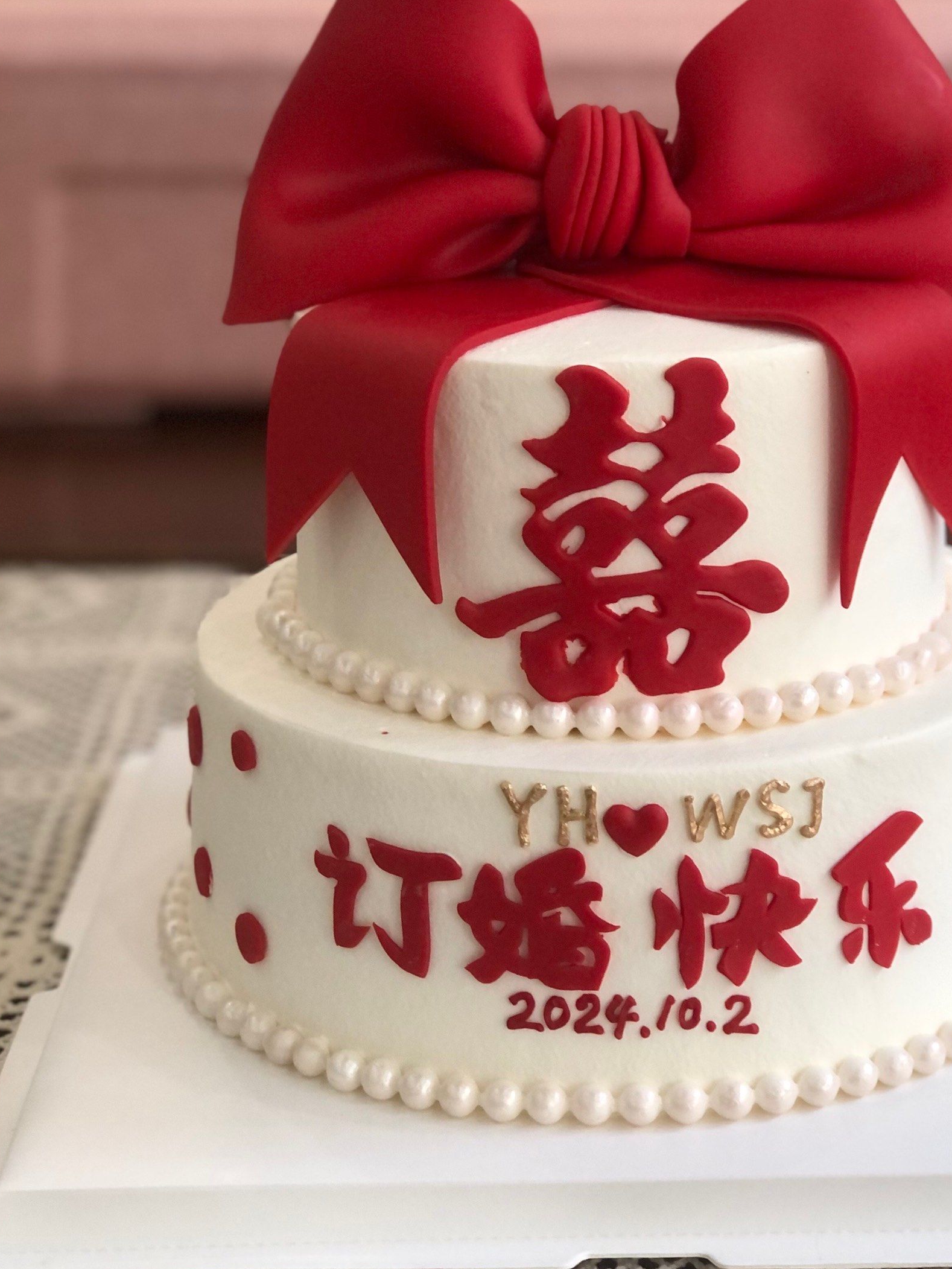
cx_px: 611
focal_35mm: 74
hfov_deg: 19.9
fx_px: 2713
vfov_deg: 26.3
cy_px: 648
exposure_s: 1/30
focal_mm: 6.6
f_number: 2.8
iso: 125
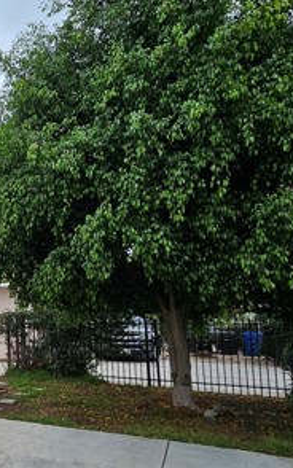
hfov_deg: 34.9
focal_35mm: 30
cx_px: -43
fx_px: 383
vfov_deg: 62.3
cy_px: 280
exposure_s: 1/730
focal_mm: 1.74
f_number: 2.2
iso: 32
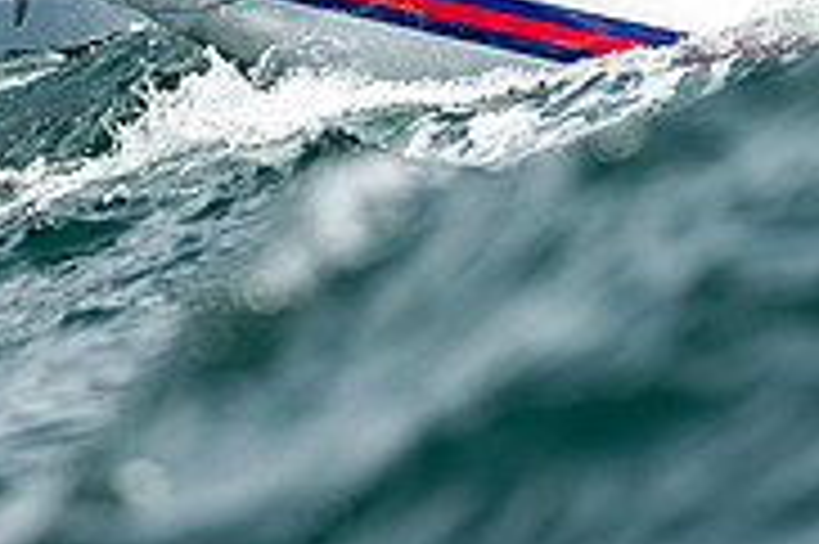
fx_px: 20252
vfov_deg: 1.5
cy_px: -261
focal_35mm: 891
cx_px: 256
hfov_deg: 2.3
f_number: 5
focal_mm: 280
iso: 400
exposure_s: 1/2500
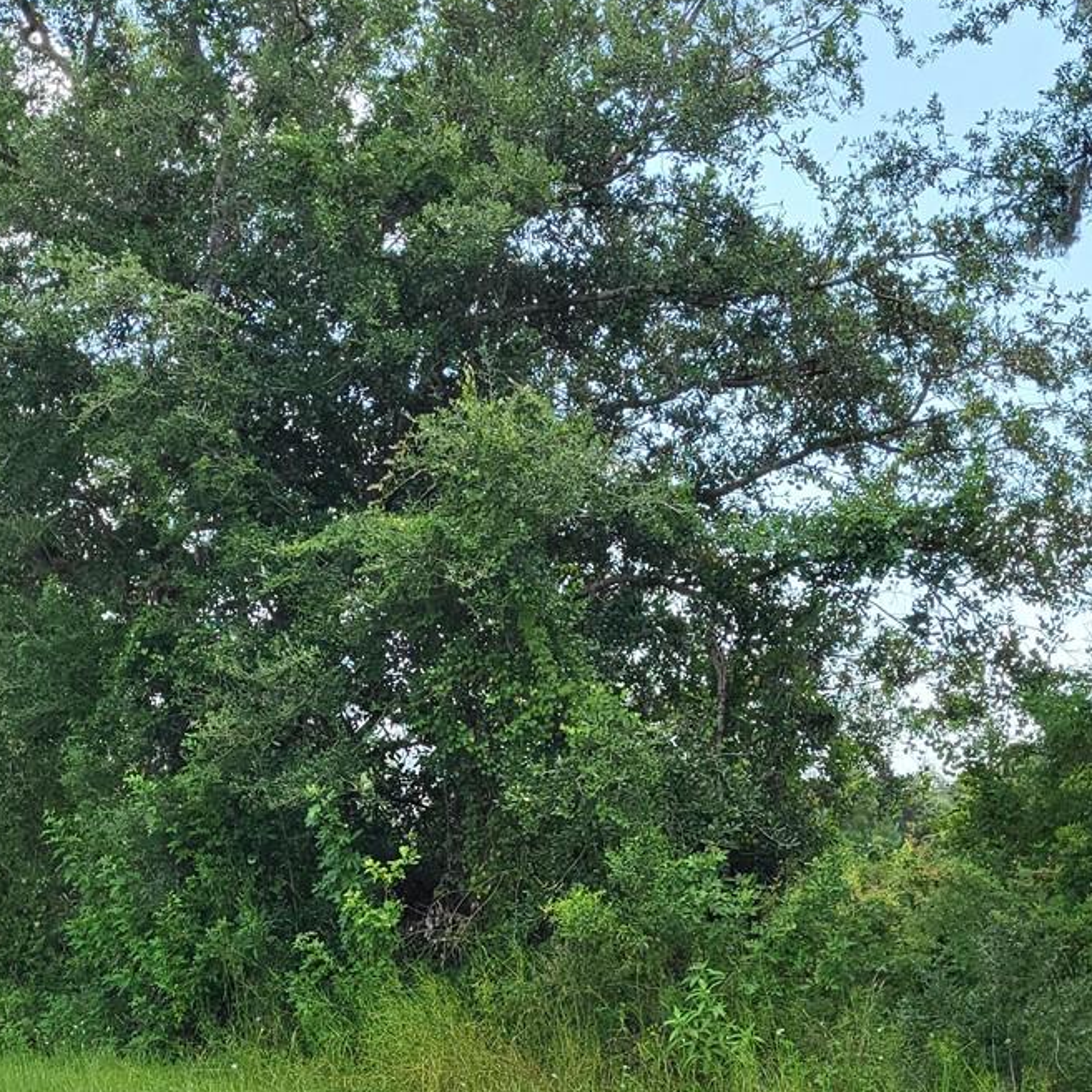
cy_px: 866
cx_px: 487
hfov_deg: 30.5
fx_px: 1999
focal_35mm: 56
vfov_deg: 29.9
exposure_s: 1/717
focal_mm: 5.4
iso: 40
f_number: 1.8
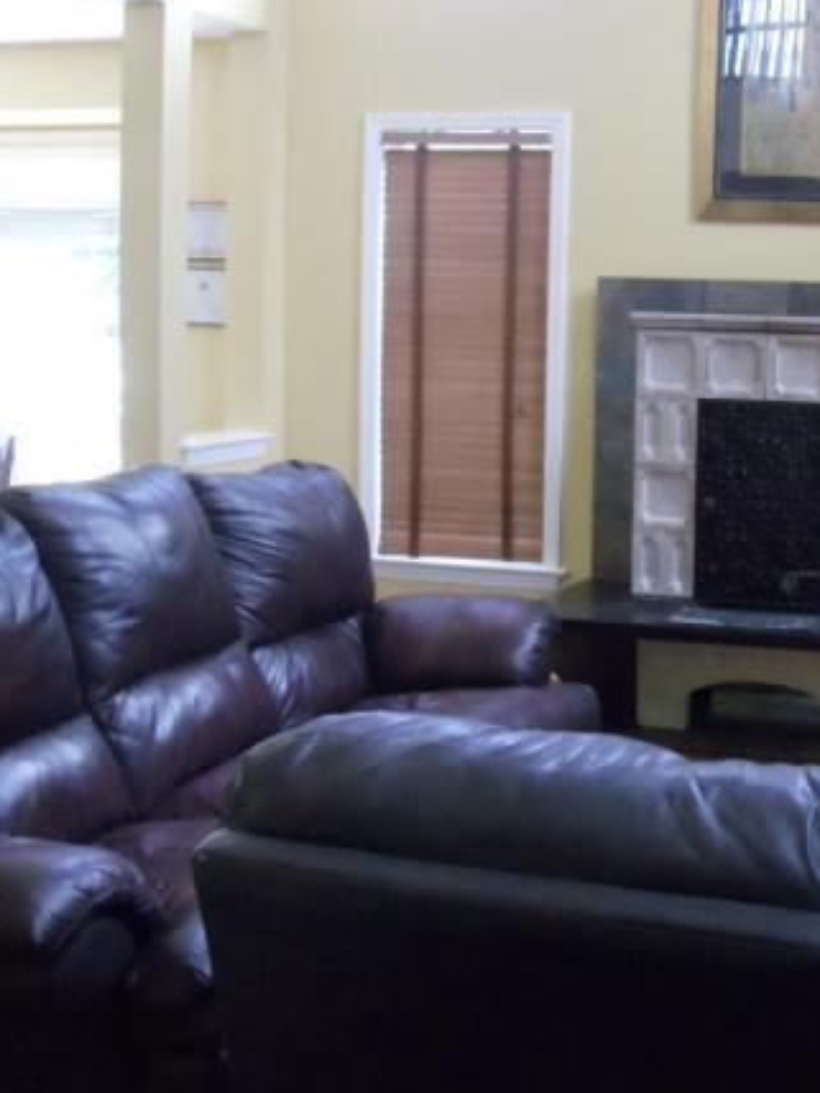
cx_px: 725
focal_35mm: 79
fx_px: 2495
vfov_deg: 24.6
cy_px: 398
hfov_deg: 18.4
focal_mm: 6
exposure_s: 1/125
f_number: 3.5
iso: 800
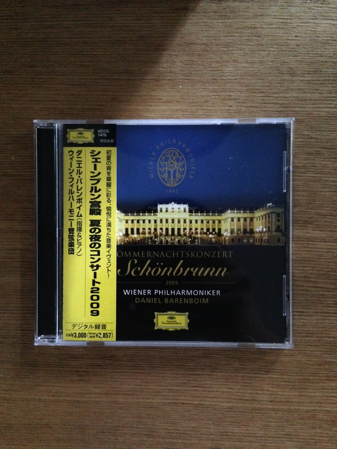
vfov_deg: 55.4
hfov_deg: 42.9
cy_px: 224
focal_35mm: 33
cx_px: 168
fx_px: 428
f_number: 2.4
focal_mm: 4.12
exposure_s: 1/15
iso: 800
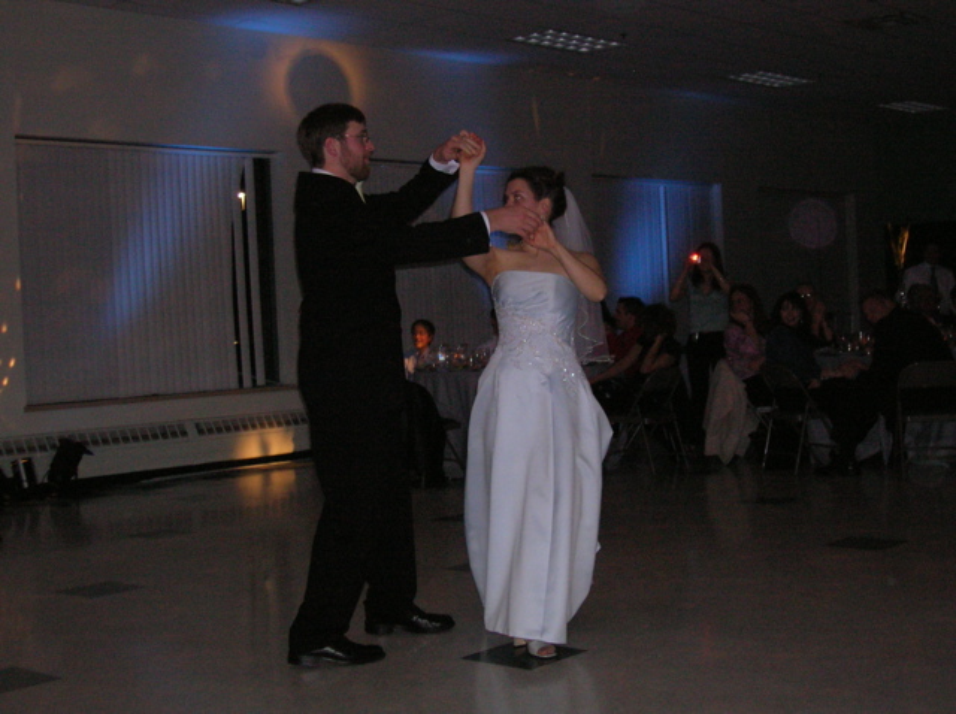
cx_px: 478
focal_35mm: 50
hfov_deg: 38.2
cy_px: 357
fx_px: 1379
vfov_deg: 29.0
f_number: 3.3
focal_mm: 8.4
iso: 200
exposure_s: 1/60.1
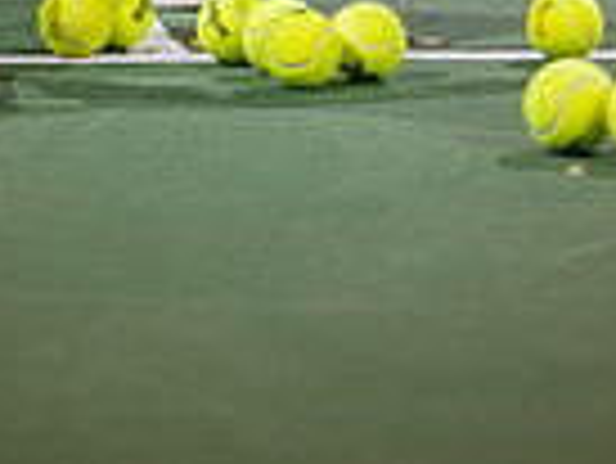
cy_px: -545
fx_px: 2814
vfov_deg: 8.8
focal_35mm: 158
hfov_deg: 12.5
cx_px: 191
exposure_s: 1/160
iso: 800
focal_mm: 50
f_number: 1.8
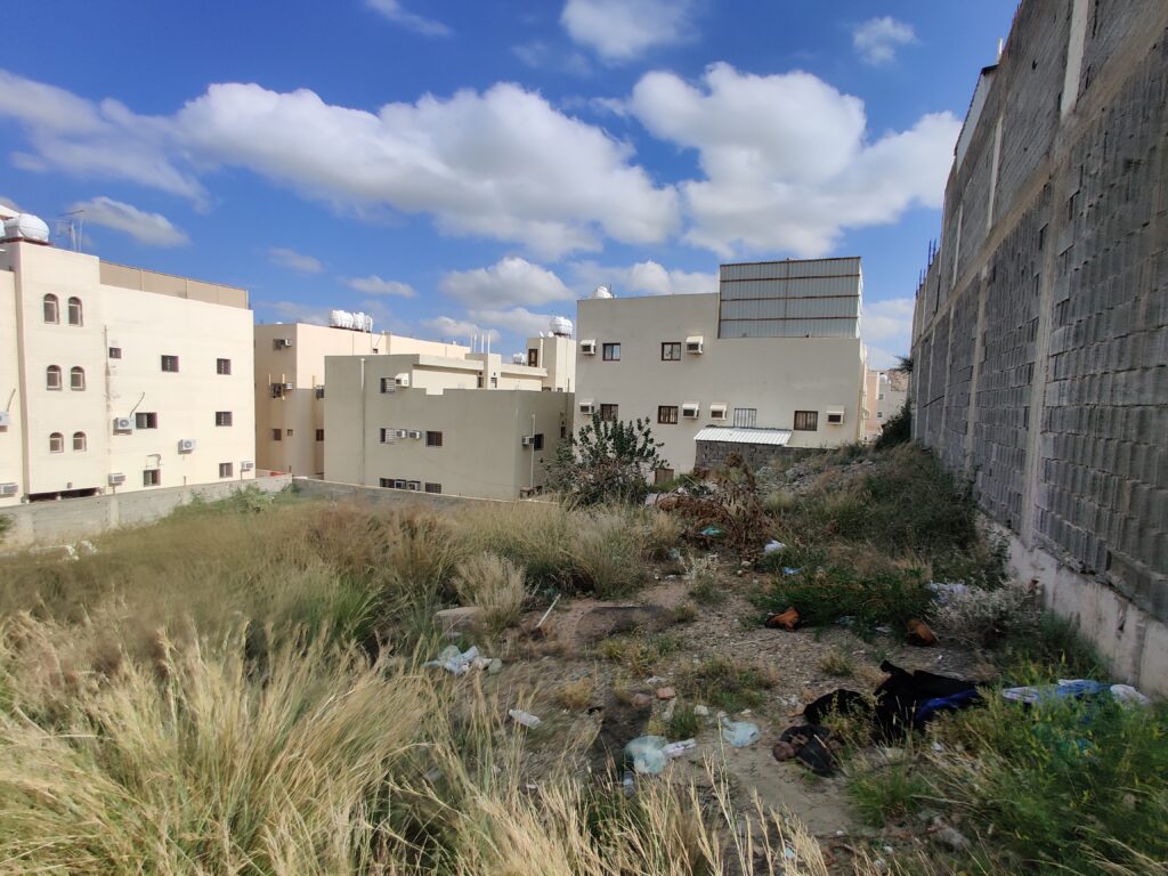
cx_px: 584
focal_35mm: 13
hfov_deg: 106.2
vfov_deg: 89.9
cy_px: 438
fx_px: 439
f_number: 2.2
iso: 125
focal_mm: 2.25
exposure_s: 1/2134
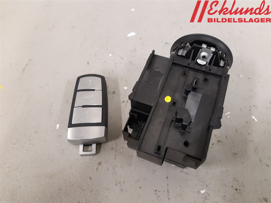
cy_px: 102
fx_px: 204
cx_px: 136
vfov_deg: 53.1
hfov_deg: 67.3
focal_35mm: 26
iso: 320
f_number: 1.7
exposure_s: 1/50
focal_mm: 3.93
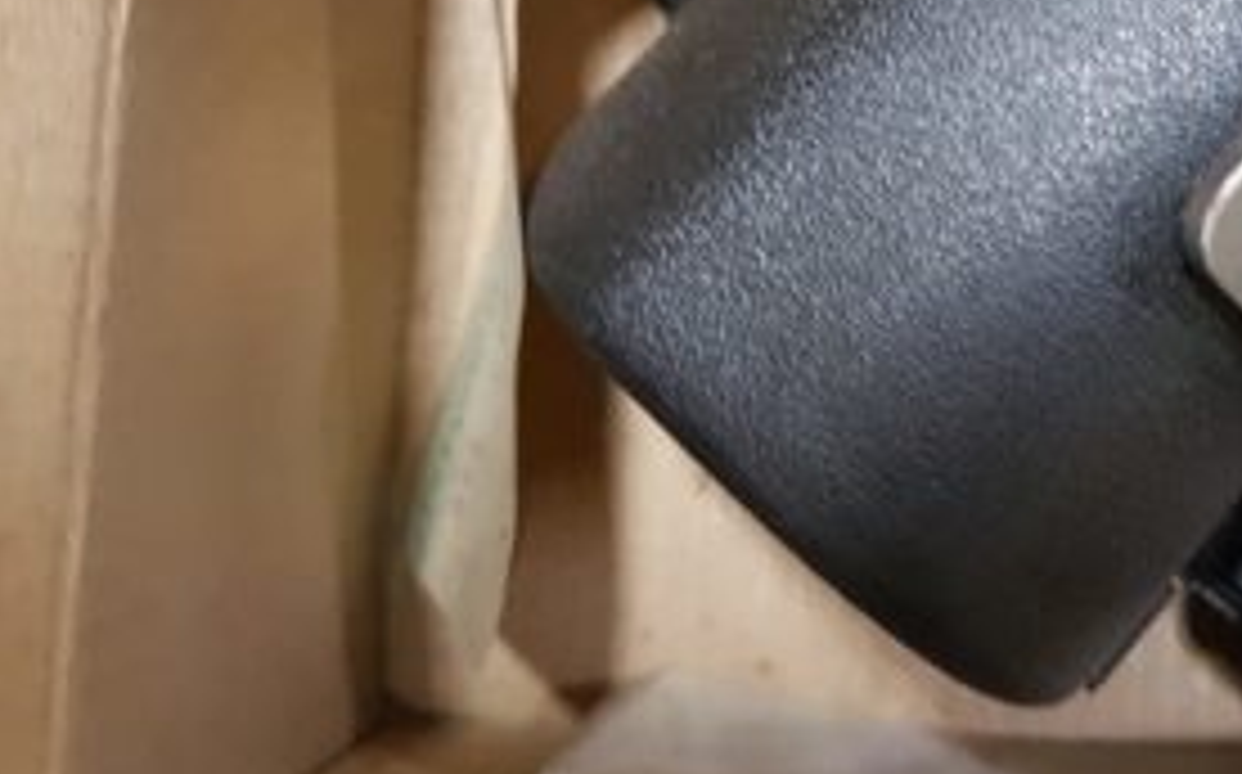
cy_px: 124
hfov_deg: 38.0
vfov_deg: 25.2
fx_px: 1691
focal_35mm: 50
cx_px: 1084
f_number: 1.7
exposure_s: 1/10
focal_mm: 4.2
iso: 400
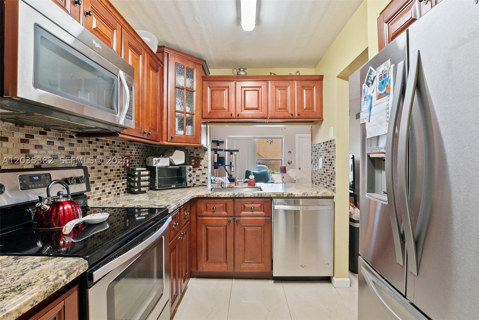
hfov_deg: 100.4
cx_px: 240
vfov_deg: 77.3
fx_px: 200
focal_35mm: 15
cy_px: 160
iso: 900
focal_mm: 10
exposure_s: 1/15
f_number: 8
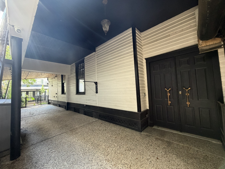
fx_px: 91
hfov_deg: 102.1
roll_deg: +2.5
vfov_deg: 85.7
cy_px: 84
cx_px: 112
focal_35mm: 14
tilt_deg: +3.6
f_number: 2.2
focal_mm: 2.22
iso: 320
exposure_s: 1/75
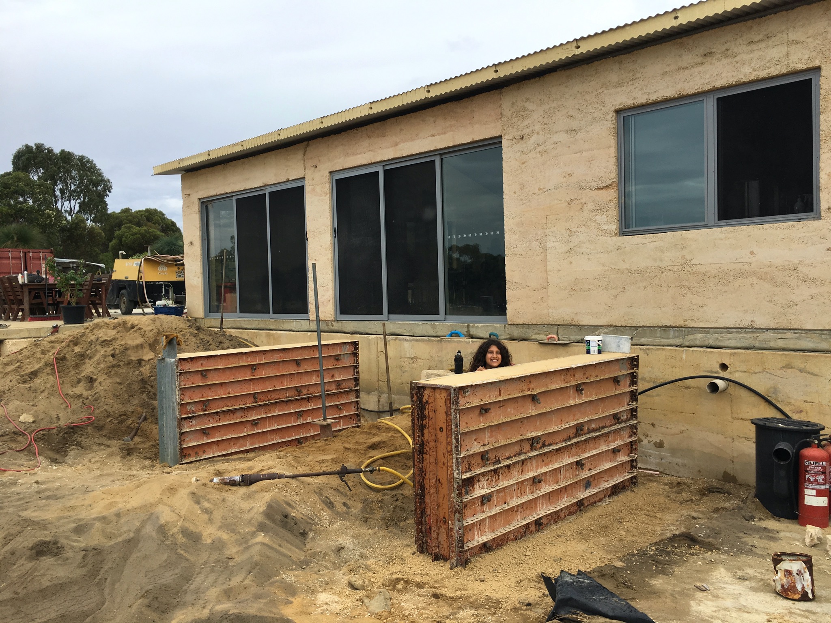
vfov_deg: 48.2
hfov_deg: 61.7
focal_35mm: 29
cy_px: 312
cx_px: 416
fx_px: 696
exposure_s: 1/1131
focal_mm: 4.15
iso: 25
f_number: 2.2
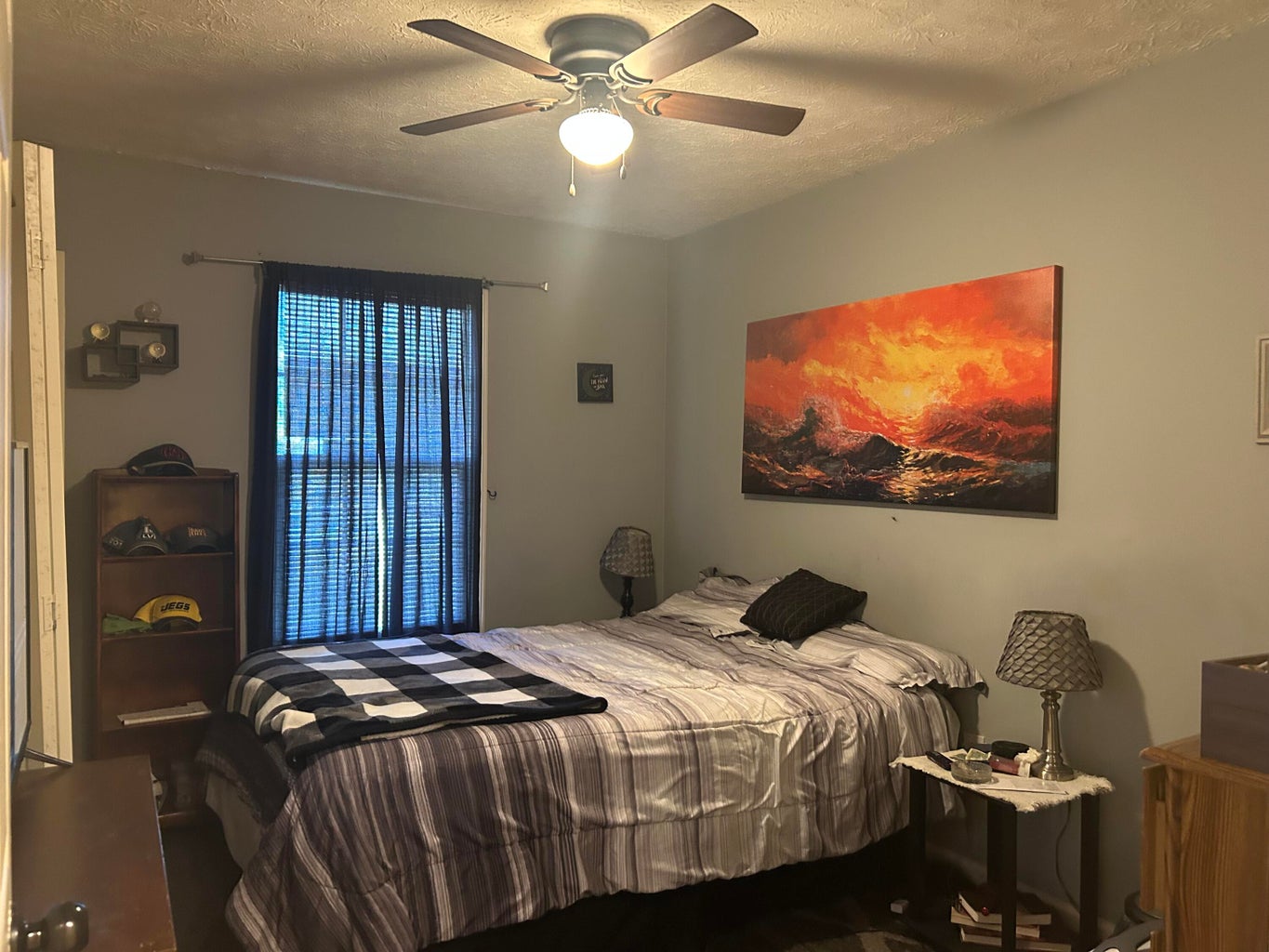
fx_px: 953
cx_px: 634
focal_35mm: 26
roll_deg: -0.8
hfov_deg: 67.3
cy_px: 476
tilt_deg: -1.4
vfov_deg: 53.1
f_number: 1.5
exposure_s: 1/40
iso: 400
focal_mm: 5.7
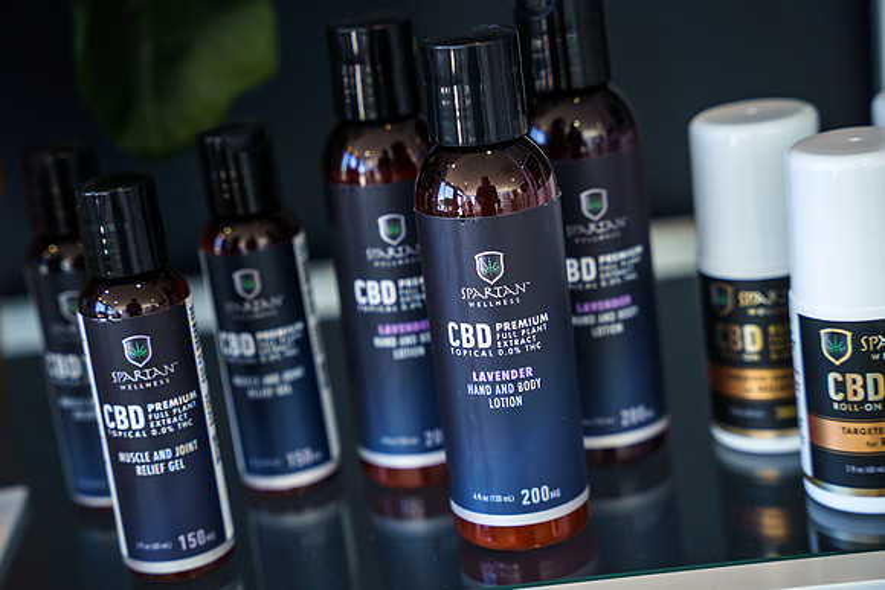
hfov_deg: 26.0
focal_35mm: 78
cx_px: 393
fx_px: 1914
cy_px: 328
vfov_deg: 17.5
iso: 640
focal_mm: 70
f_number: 4
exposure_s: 1/200
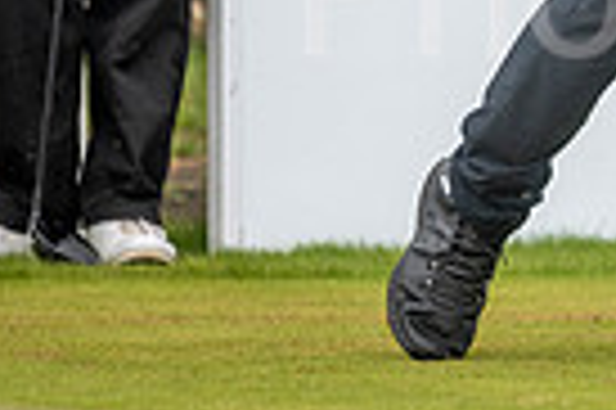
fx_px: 21756
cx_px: 886
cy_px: -228
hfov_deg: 1.6
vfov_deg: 1.1
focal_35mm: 1273
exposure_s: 1/800
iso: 200
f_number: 4
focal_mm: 300
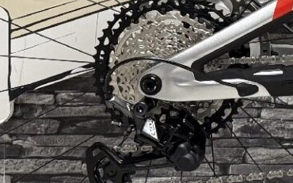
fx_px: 1054
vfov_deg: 9.4
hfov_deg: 13.3
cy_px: -162
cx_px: 611
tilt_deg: -5.6
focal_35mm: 132
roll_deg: -1.2
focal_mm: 6.76
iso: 125
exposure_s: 1/100
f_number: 1.78
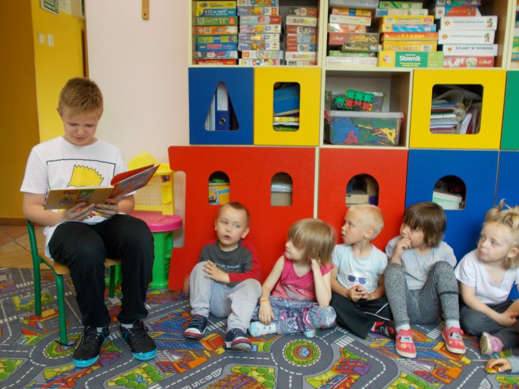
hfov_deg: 54.0
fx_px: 510
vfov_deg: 41.8
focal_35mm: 34
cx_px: 260
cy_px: 194
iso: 100
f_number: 3.6
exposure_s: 1/25
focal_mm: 6
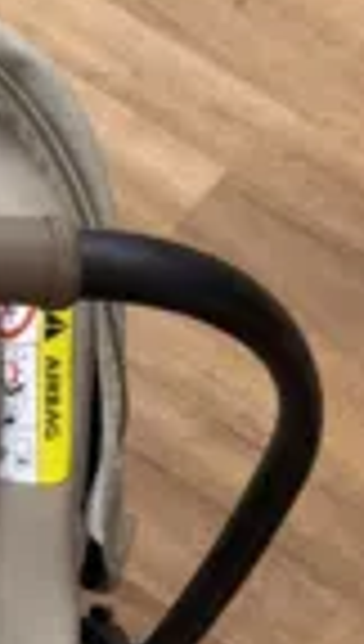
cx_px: -207
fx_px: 1246
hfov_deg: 15.2
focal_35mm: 73
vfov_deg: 26.0
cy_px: 761
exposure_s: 1/50
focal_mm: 6.76
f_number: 1.78
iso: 800
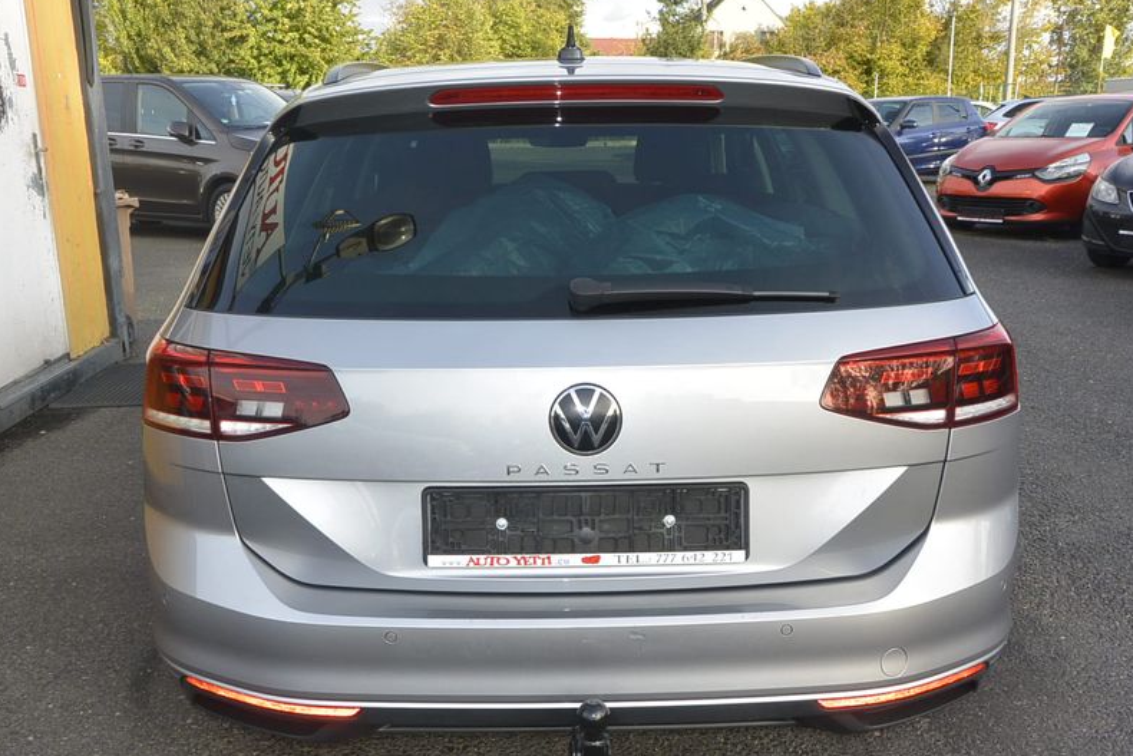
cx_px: 565
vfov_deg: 37.7
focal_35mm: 35
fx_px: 1102
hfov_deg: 54.4
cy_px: 447
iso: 160
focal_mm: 10
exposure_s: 1/250
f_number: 5
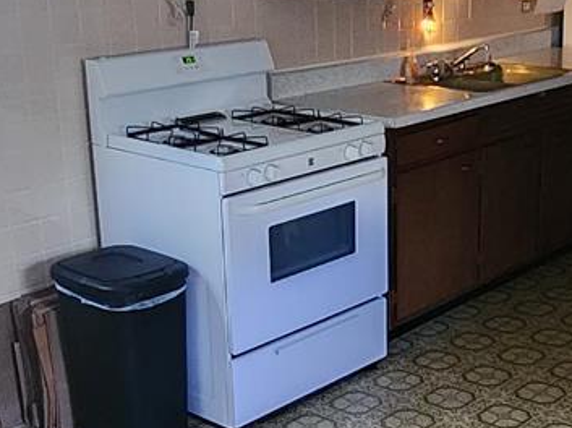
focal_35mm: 59
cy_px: 251
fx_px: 974
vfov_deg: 24.7
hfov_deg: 32.3
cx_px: 410
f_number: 2.2
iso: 640
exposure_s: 1/30
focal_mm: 2.2
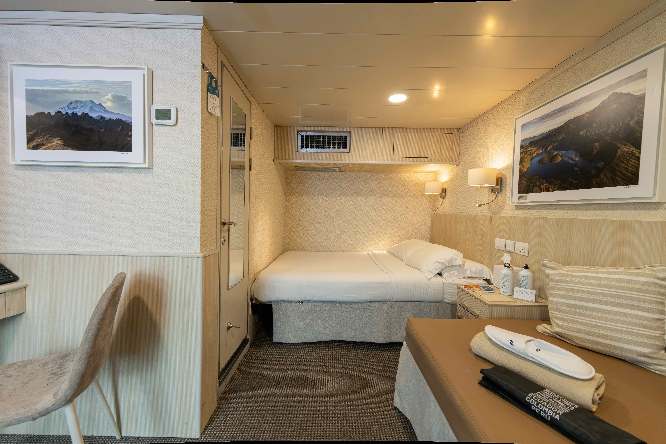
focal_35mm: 14
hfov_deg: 104.3
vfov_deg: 81.2
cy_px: 222
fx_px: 259
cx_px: 333
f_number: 5.6
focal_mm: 14
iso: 640
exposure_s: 1/50
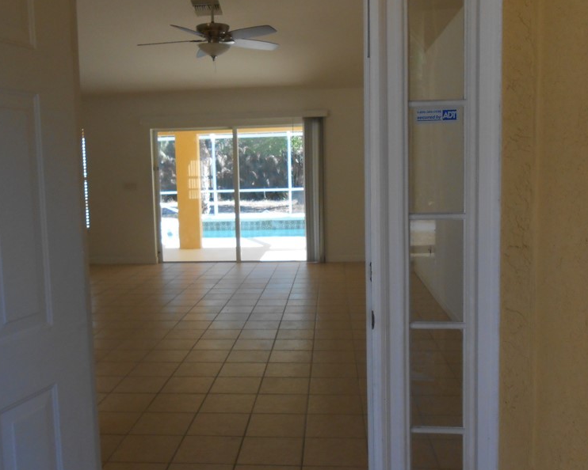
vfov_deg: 42.2
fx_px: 609
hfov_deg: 51.4
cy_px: 233
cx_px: 257
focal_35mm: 35
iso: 160
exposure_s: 1/250
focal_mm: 4.6
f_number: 3.5
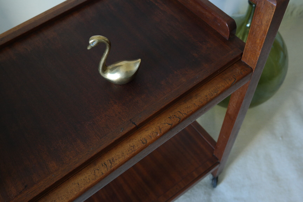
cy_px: 101
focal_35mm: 40
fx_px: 337
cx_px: 152
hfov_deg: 48.5
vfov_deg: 33.4
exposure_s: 1/25
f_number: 5.6
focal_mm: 26
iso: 800
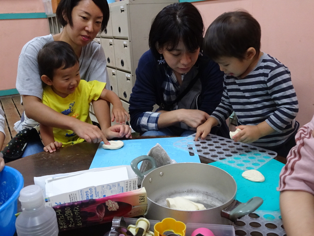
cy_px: 118
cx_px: 157
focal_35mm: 34
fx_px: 308
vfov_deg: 41.8
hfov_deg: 54.0
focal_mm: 5.79
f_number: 4
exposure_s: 1/40
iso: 640
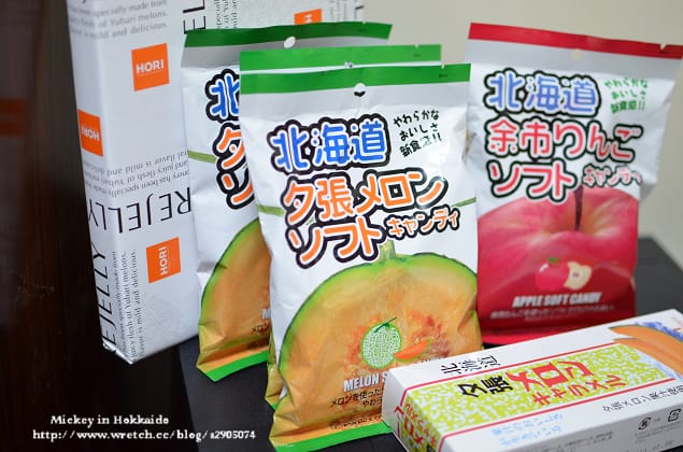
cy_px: 226
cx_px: 342
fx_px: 994
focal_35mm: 52
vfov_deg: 25.6
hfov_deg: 37.9
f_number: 1.8
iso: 800
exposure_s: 1/100
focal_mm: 35
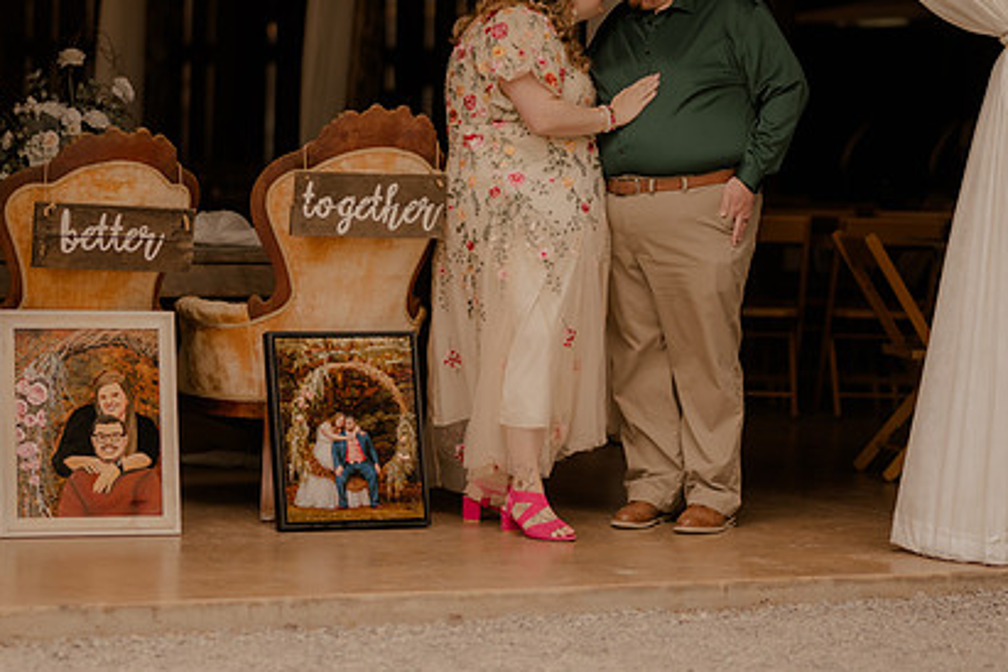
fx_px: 3500
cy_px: 216
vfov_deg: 11.0
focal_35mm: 125
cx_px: 446
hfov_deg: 16.4
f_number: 1.4
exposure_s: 1/1600
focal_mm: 85
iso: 250
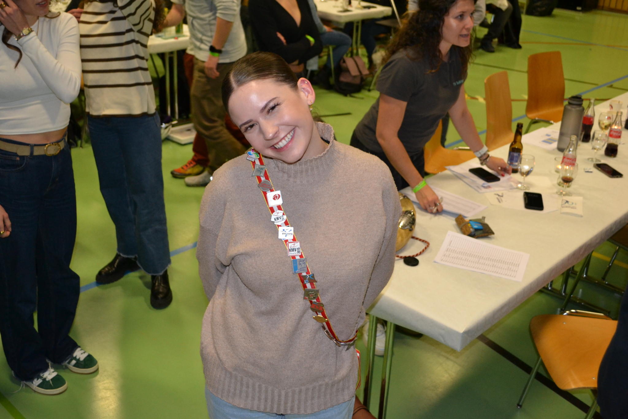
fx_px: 680
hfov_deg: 49.6
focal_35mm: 39
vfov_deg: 34.2
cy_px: 210
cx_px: 314
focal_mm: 26
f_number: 4.2
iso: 1250
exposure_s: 1/60
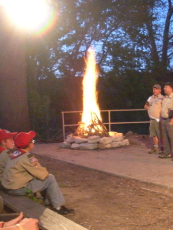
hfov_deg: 26.2
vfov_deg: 36.2
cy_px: 124
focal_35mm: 53
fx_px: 353
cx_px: 169
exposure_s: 1/4.7
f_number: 3.5
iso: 800
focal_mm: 6.3
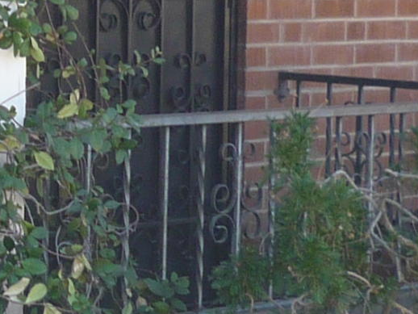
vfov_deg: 7.8
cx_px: -132
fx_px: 2307
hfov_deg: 10.1
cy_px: 87
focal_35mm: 191
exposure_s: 1/160
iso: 100
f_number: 2.8
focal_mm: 5.5
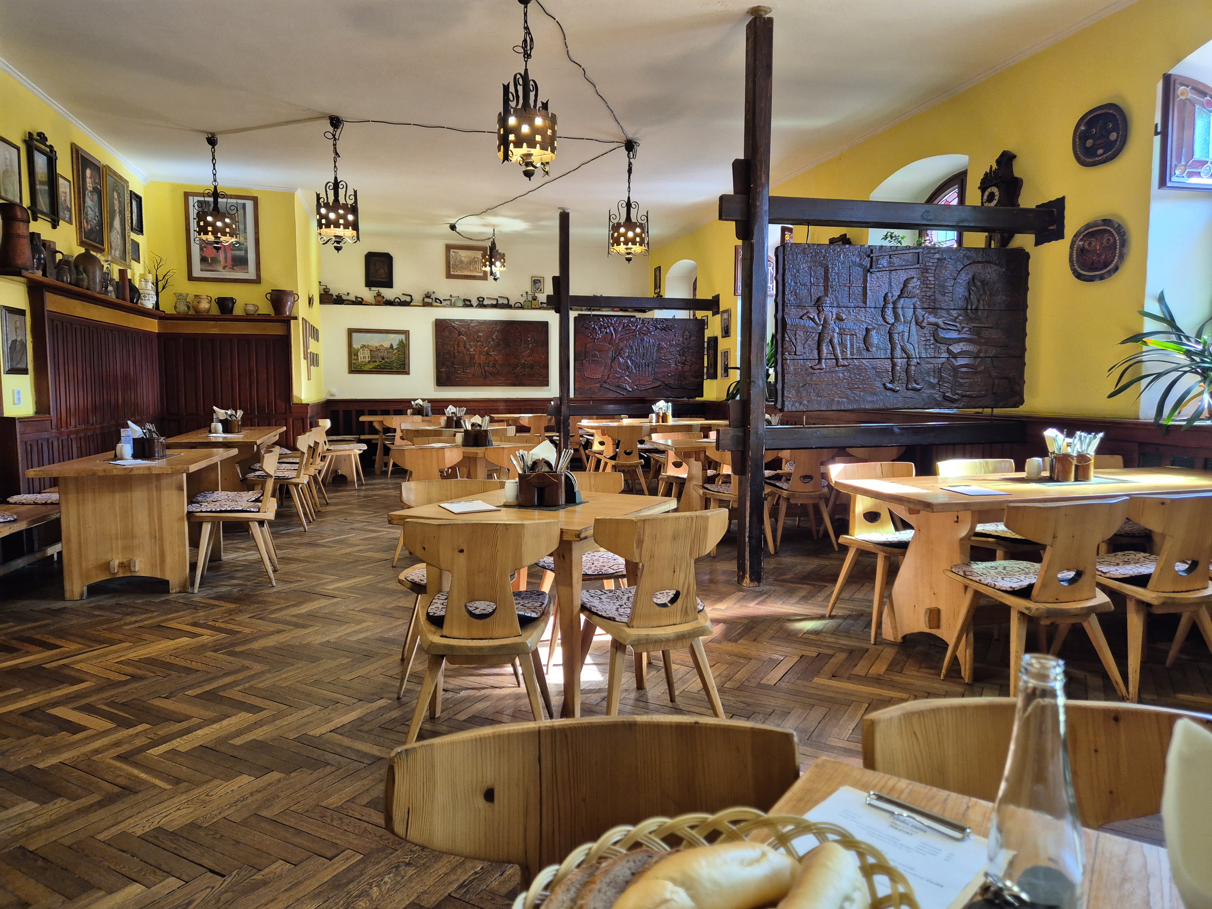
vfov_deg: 58.9
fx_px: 805
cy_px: 454
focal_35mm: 23
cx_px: 606
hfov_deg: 73.9
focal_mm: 5.4
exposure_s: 1/100
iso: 250
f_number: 1.8
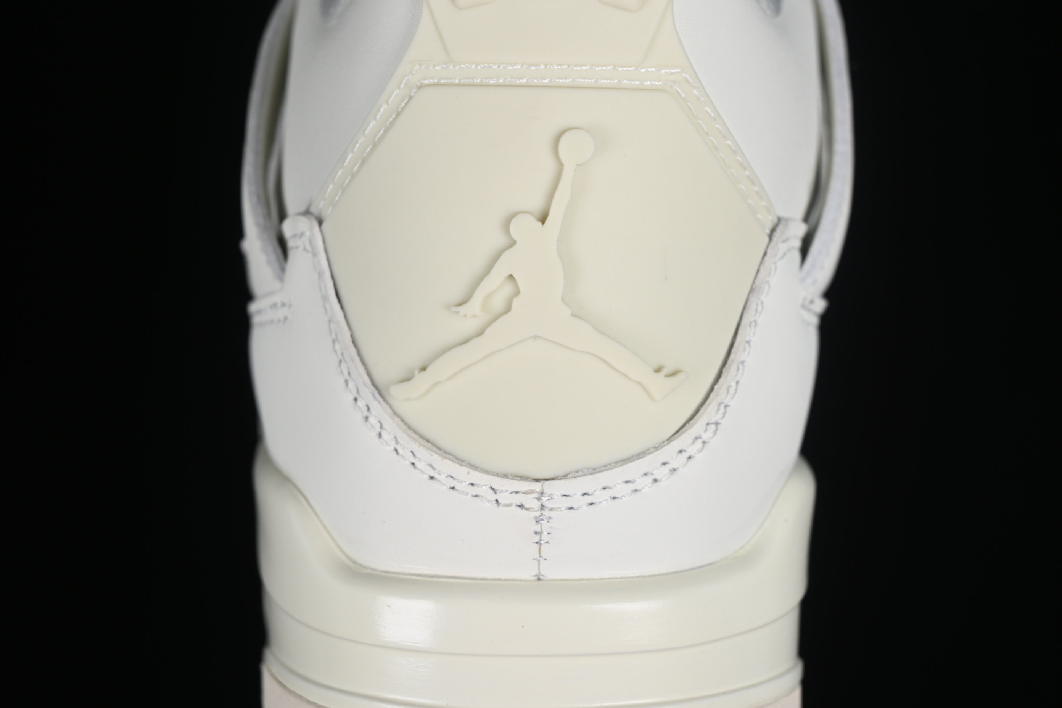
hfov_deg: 27.0
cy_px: 354
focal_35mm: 75
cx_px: 531
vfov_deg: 18.2
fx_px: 2212
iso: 160
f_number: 7.1
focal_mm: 50
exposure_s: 1/80
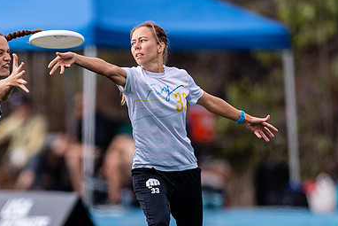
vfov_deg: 1.1
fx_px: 12285
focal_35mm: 1308
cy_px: 188
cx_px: -17
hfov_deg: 1.6
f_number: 2.8
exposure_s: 1/1000
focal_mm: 400
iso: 100
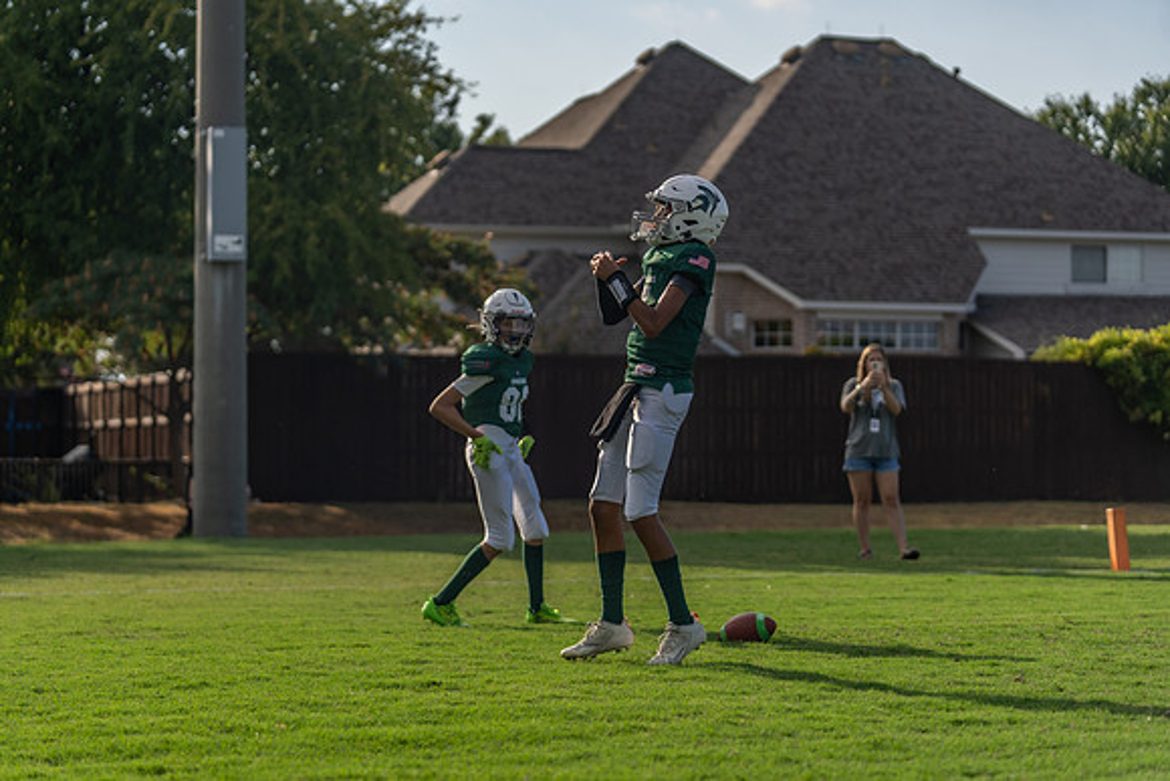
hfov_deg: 22.6
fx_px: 2926
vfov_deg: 15.2
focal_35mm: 90
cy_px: 390
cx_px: 585
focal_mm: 90
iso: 100
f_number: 2.8
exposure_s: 1/2500
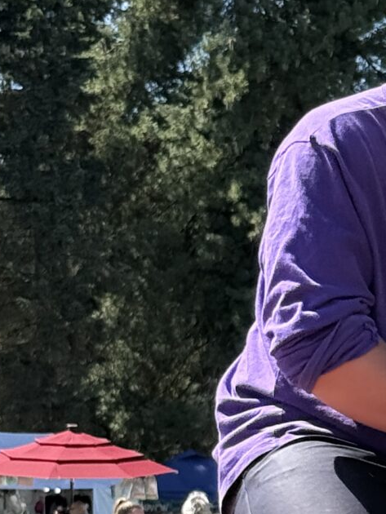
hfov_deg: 7.5
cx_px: 588
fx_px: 2897
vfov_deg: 10.1
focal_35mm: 195
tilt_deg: +1.5
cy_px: 426
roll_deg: -1.5
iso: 80
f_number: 1.78
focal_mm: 6.76
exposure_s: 1/2494
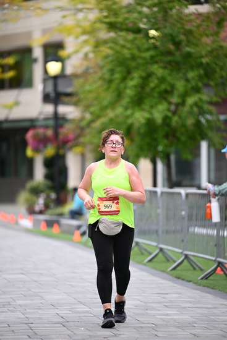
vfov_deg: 10.3
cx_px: 114
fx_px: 1890
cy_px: 170
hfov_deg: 6.9
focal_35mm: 200
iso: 640
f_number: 2.8
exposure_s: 1/1600
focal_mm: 200
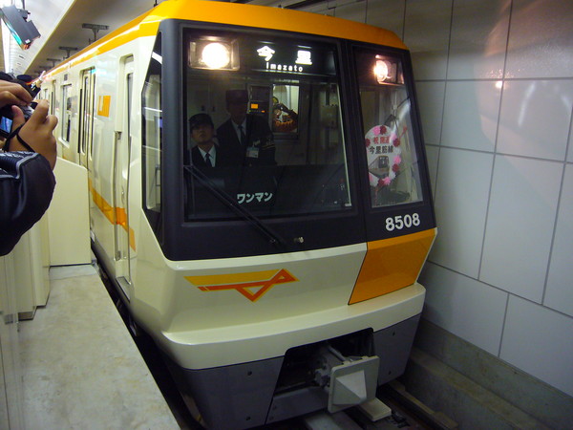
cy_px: 215
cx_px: 286
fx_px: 463
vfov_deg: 49.7
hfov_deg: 63.4
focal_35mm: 28
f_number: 2.8
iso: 200
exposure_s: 1/15
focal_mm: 4.6
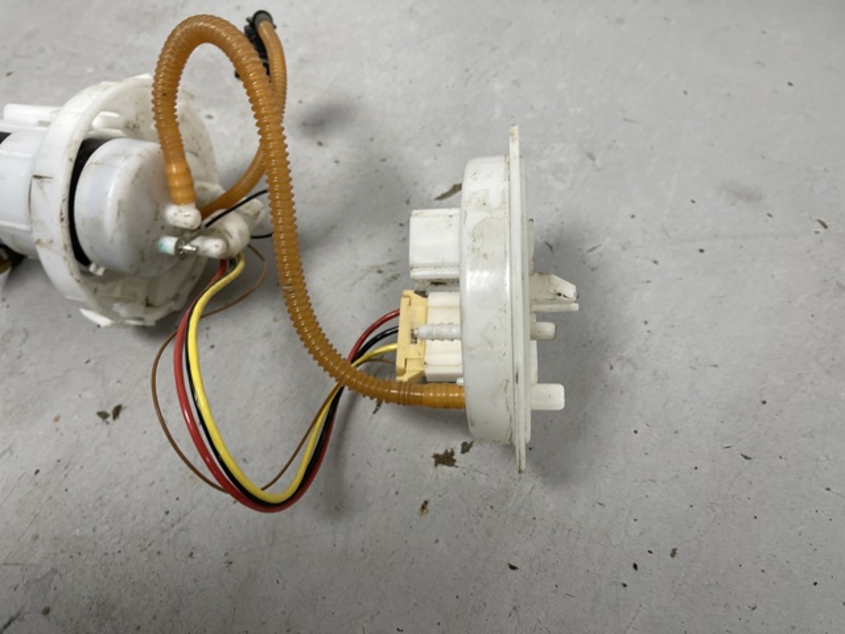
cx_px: 422
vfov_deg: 54.9
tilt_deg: -55.5
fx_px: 610
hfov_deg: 69.4
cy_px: 317
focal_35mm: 25
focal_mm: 5.1
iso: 100
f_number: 1.6
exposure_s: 1/100
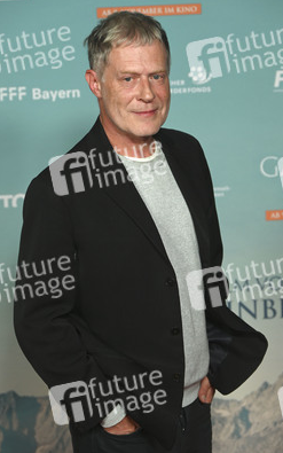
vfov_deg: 20.6
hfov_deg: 13.0
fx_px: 1246
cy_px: 226
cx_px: 141
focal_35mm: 101
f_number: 6.3
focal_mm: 98
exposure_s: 1/200
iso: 1000
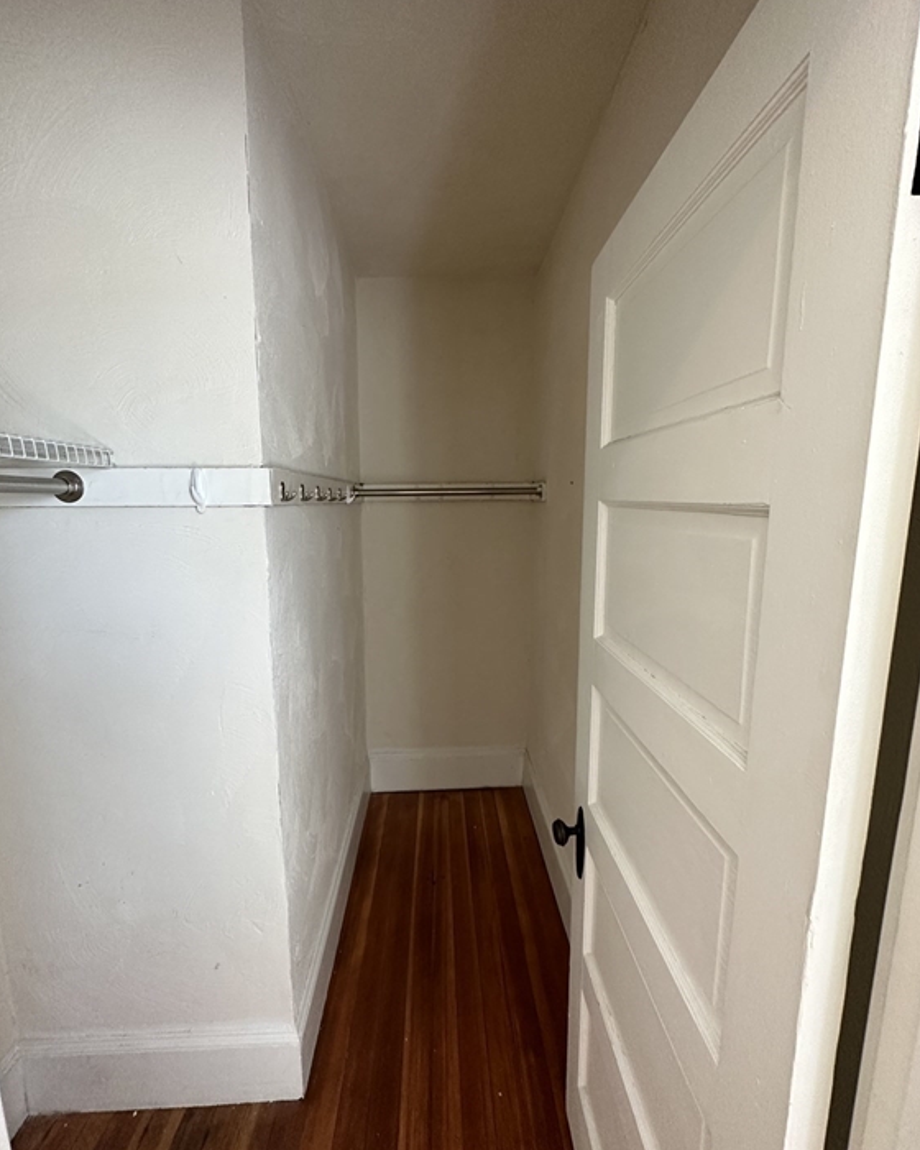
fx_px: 511
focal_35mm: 15
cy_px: 582
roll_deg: -0.9
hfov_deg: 84.0
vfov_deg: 96.8
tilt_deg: -6.7
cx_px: 452
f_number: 2.2
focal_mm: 2.22
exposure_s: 1/120
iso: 250
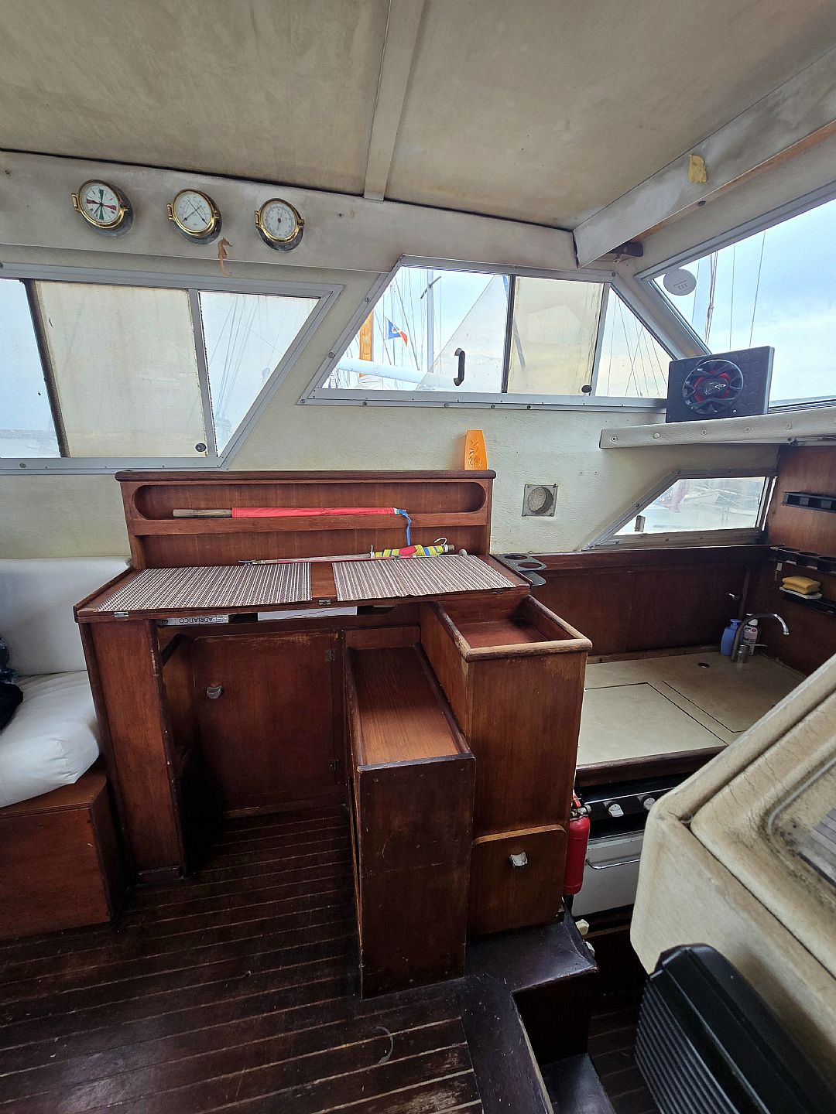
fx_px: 419
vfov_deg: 106.2
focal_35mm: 13
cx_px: 418
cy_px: 557
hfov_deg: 89.9
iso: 80
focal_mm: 2.2
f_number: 2.2
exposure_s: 1/50.3
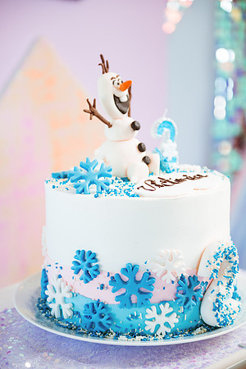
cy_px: 184
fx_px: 717
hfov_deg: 19.5
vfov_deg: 28.8
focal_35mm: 70
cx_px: 123
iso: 640
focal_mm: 70
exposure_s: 1/200
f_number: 2.8
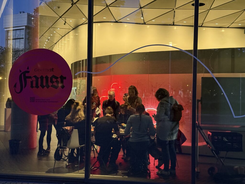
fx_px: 340
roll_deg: -0.2
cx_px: 122
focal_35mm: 48
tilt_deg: +0.2
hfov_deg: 39.7
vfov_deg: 30.3
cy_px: 92
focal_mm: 6.76
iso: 500
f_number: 1.78
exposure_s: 1/25
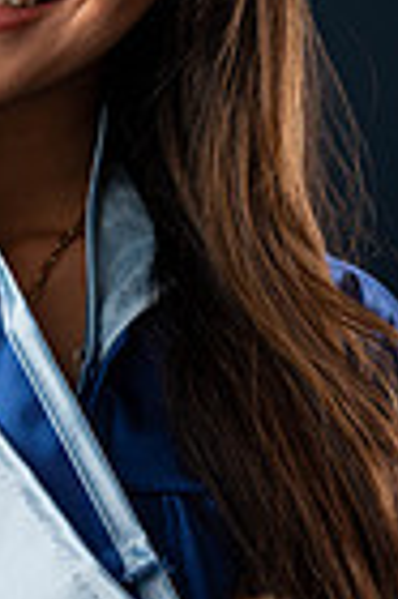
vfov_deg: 11.0
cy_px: 231
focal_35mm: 187
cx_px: -60
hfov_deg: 7.3
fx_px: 3109
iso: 200
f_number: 5.6
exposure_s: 1/100
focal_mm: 58
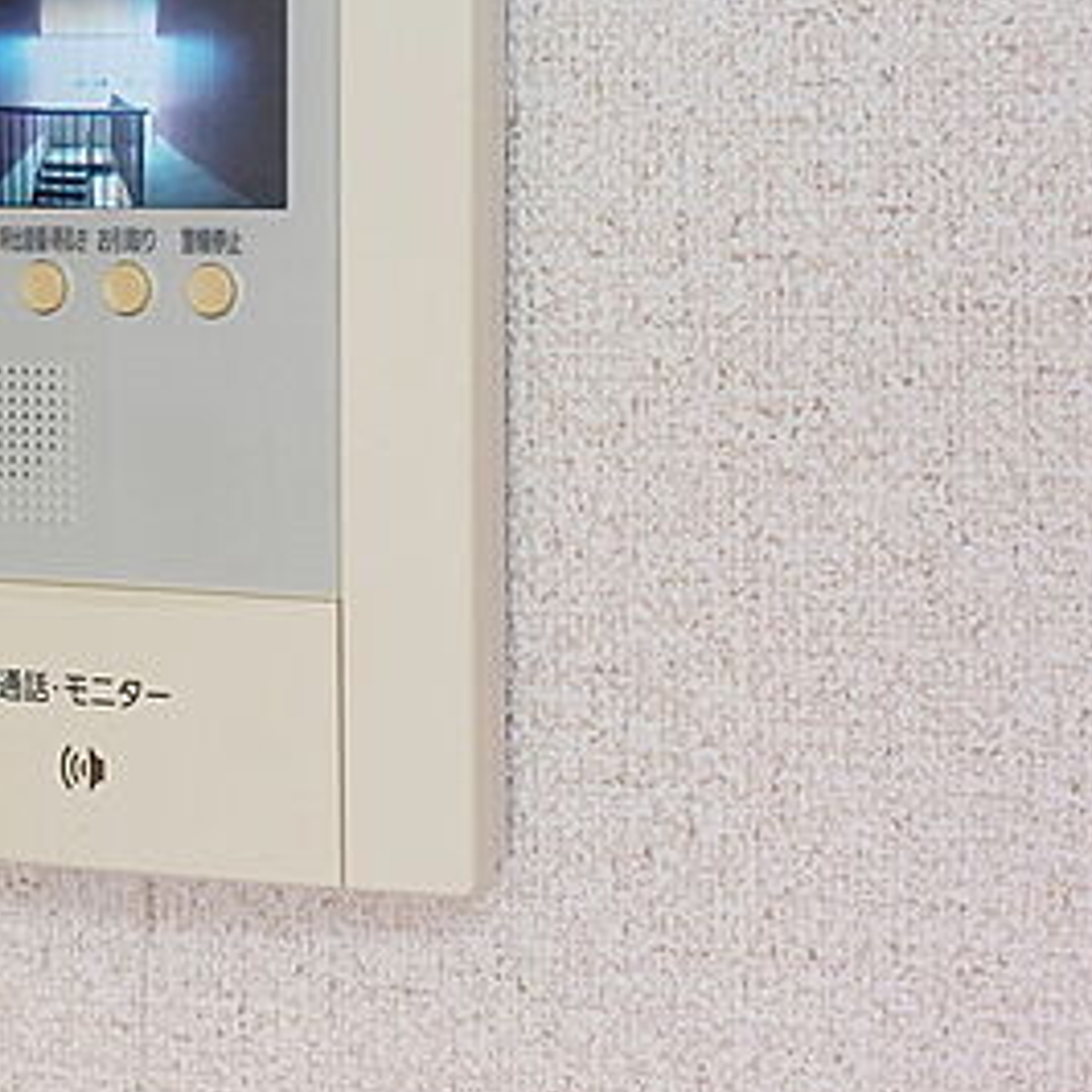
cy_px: 324
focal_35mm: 51
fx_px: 1820
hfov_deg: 31.9
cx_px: 127
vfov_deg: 33.0
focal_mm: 5.23
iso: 125
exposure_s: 1/60
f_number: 1.8
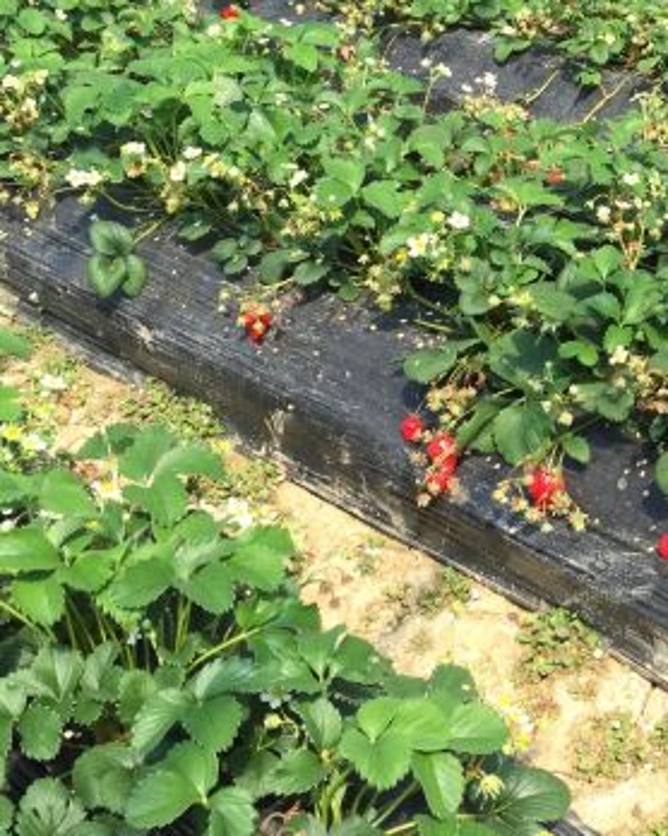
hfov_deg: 24.9
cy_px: 275
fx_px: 1410
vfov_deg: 32.7
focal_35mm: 57
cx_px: 726
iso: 32
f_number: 2.2
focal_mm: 4.15
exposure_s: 1/807
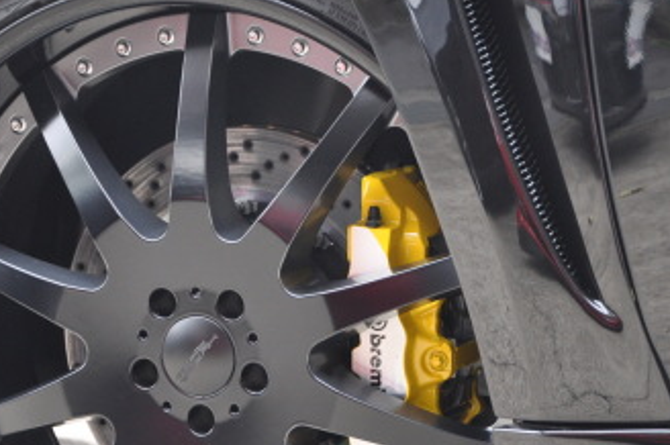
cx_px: 339
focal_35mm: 166
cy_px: 287
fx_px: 3086
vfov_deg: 8.2
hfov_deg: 12.4
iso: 720
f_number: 5.3
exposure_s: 1/60
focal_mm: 62
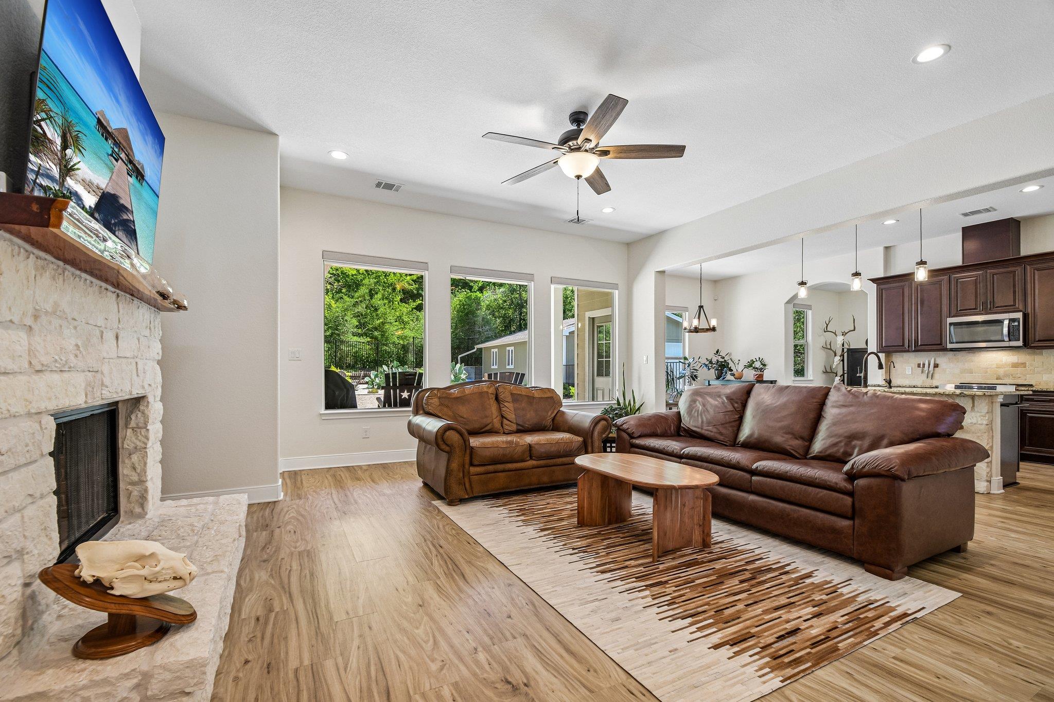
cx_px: 527
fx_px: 439
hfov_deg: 100.4
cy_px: 351
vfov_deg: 77.3
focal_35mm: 15
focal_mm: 10
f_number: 8
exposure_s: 1/13
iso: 400
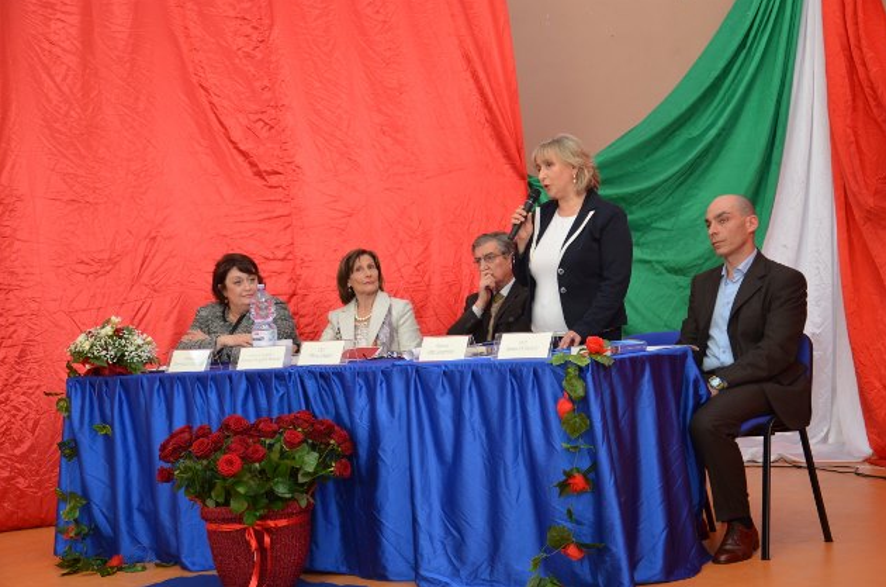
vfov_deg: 22.2
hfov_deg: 33.0
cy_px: 290
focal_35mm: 61
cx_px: 449
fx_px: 1498
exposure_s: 1/60
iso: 1000
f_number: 4.5
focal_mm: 40
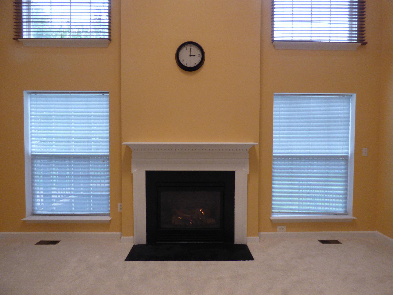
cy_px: 148
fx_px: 227
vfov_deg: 66.0
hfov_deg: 81.7
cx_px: 196
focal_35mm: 20
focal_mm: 3.58
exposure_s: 1/60
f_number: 2.8
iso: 320
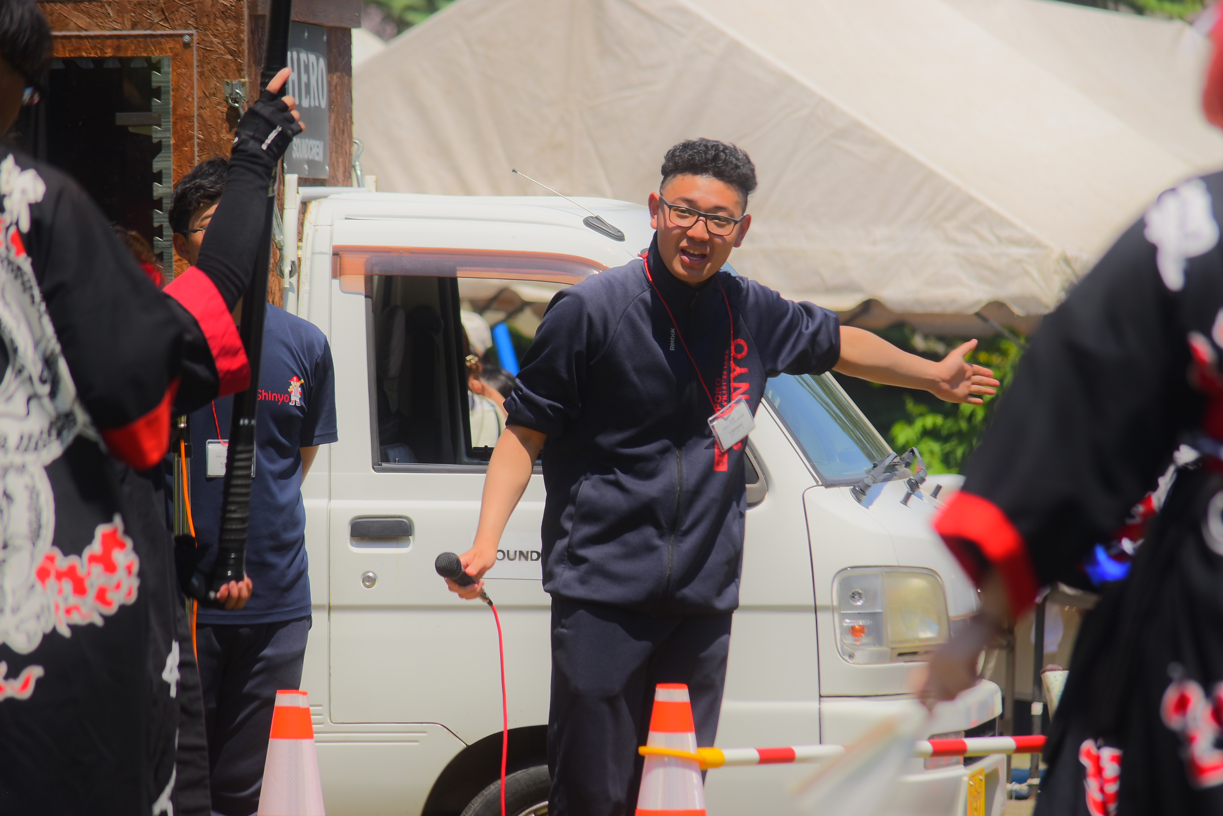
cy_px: 408
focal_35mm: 300
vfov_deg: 4.6
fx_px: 10194
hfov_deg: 6.9
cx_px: 612
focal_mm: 200
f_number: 6.3
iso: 100
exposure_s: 1/800
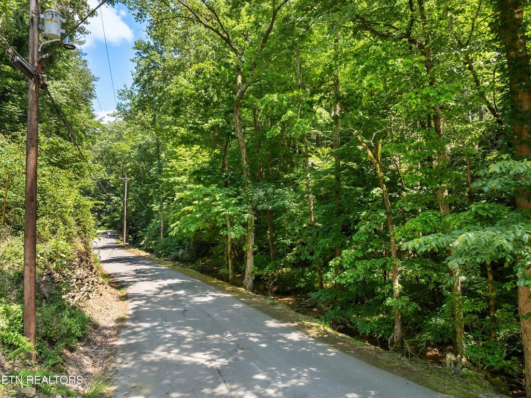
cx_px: 266
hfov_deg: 71.6
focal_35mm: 24
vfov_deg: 56.8
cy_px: 199
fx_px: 368
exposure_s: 1/15
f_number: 2.8
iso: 110
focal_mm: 12.29
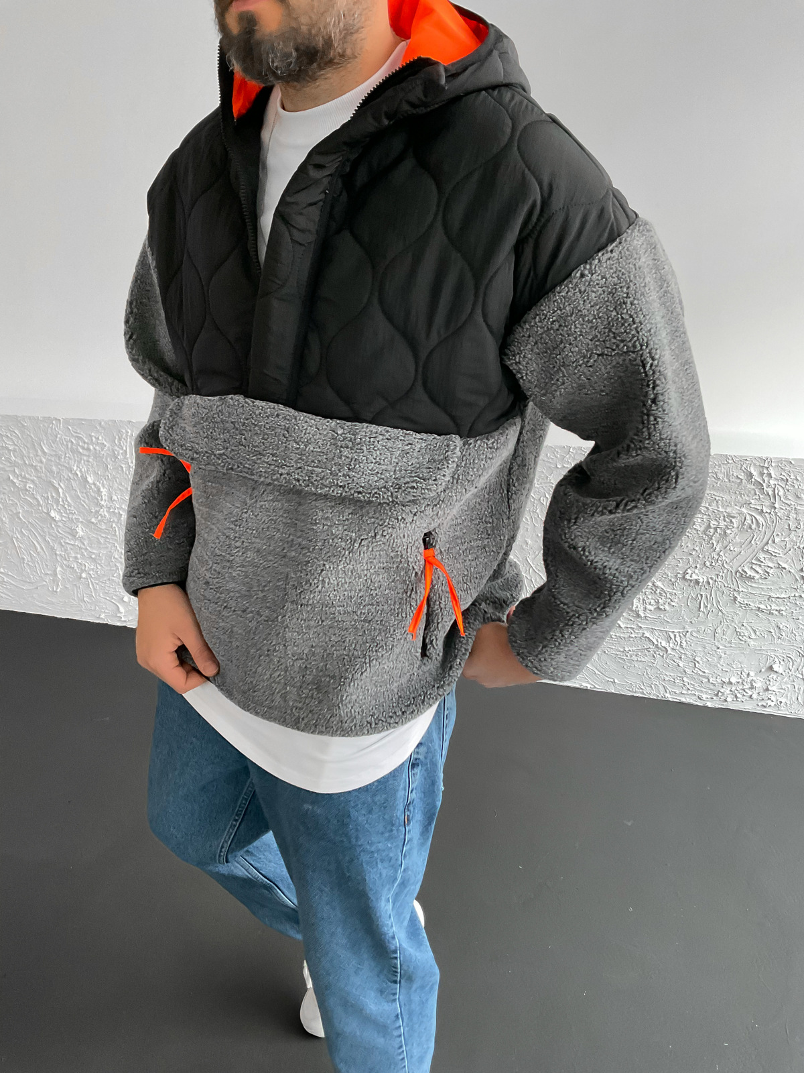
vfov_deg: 61.7
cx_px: 402
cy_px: 536
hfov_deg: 48.2
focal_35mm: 29
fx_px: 898
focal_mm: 3
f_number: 1.8
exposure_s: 1/45
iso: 320
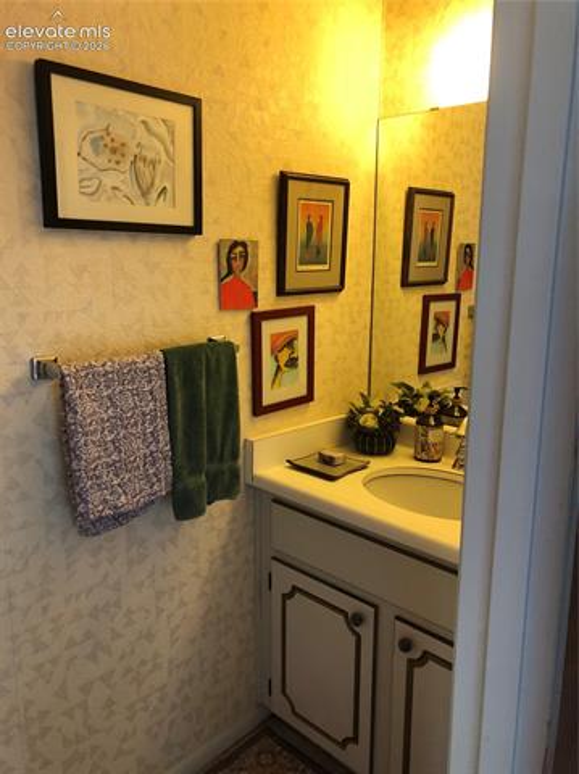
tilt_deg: -11.4
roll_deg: -0.5
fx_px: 626
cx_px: 290
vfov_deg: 63.5
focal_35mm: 28
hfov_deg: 49.7
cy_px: 387
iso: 64
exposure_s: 1/15
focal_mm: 3.99
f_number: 1.8
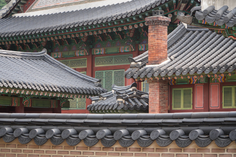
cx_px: 118
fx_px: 678
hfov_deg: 19.7
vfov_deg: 13.2
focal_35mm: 104
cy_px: 78
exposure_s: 1/160
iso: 100
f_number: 4.5
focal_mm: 69
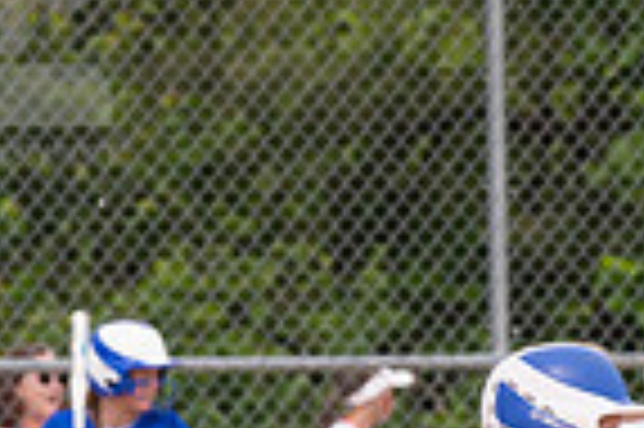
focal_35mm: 976
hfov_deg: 2.1
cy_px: 626
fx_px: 17439
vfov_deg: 1.4
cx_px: 612
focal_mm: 160
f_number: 5.6
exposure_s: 1/1600
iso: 320
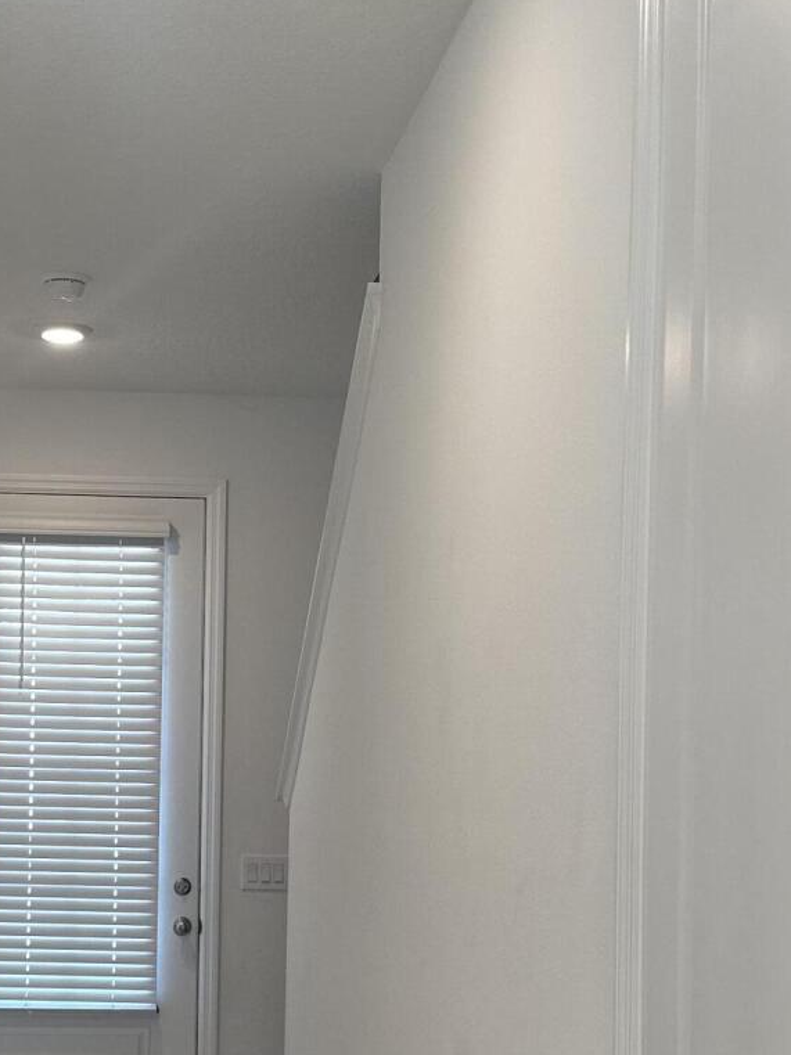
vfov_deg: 30.3
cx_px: 159
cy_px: 770
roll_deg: -1.9
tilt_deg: +1.8
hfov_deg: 22.9
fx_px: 1921
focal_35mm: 63
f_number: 1.78
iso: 100
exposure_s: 1/135
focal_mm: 6.86
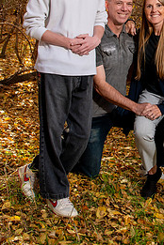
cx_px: 159
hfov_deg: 21.3
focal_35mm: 62
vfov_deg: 31.9
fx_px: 424
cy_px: 69
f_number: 6.3
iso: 200
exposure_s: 1/125
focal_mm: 24
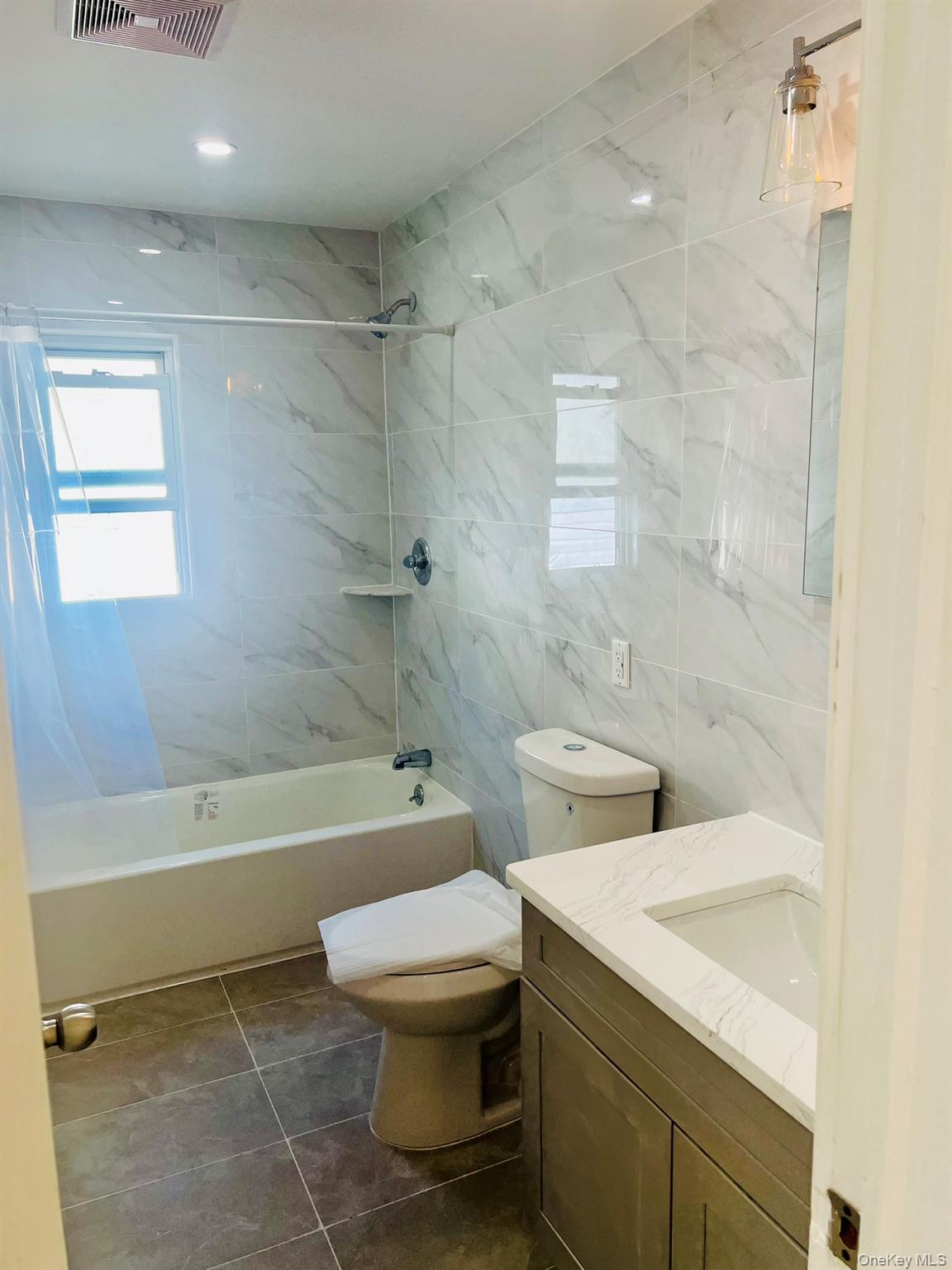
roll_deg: +0.9
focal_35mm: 26
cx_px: 476
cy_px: 635
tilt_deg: -9.9
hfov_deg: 53.1
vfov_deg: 67.3
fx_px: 953
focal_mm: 5.7
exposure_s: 1/123
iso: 40
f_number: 1.5
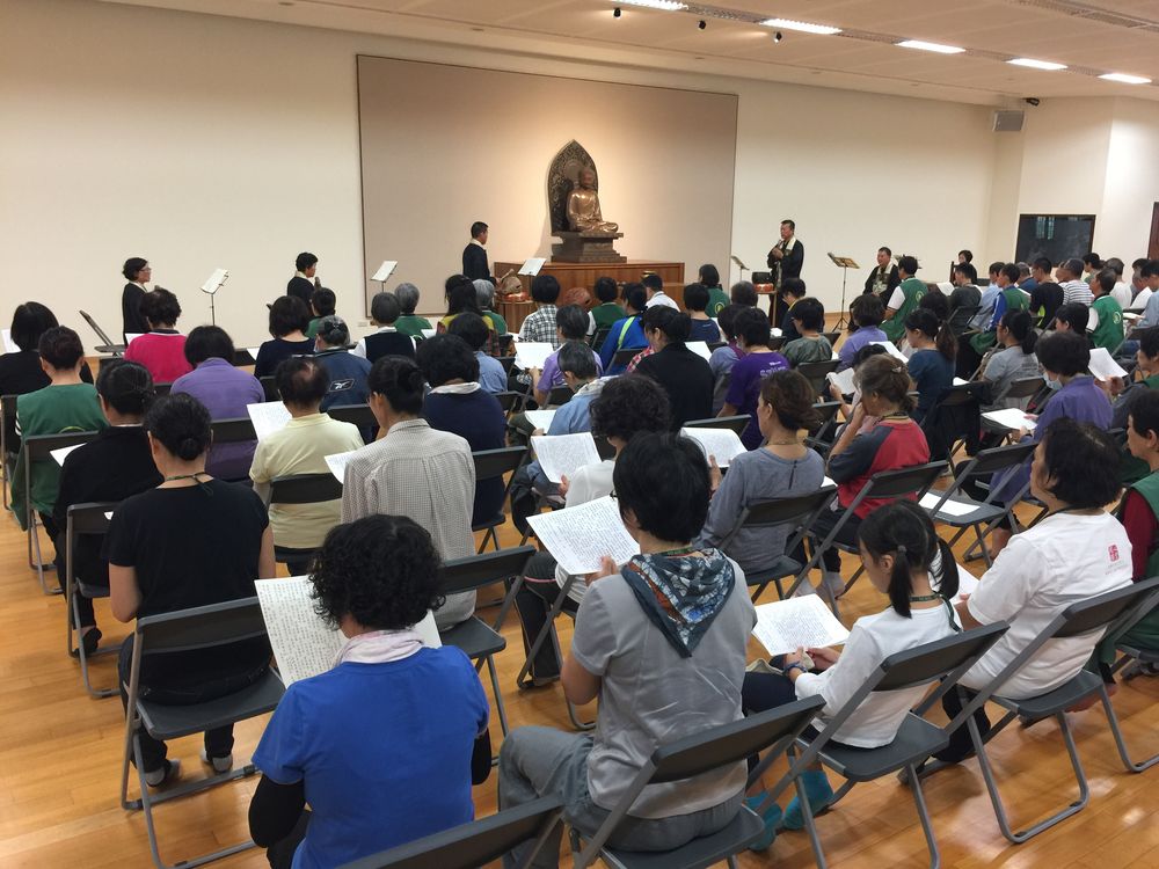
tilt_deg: -12.4
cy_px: 434
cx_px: 580
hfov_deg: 61.7
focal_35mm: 29
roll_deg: -2.2
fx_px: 971
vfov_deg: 48.2
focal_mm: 4.15
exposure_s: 1/15
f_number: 2.2
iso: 64
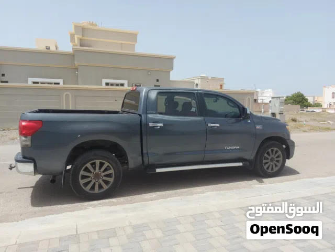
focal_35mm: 24
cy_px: 126
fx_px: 232
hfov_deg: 71.6
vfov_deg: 56.8
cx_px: 168
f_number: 1.8
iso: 32
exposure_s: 1/954
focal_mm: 5.23
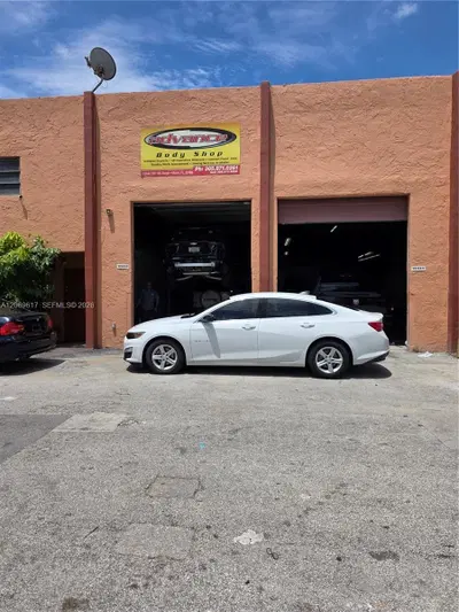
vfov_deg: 73.9
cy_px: 306
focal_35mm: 23
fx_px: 406
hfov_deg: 58.9
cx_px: 230
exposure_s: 1/7944
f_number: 1.7
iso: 80
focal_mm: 6.3
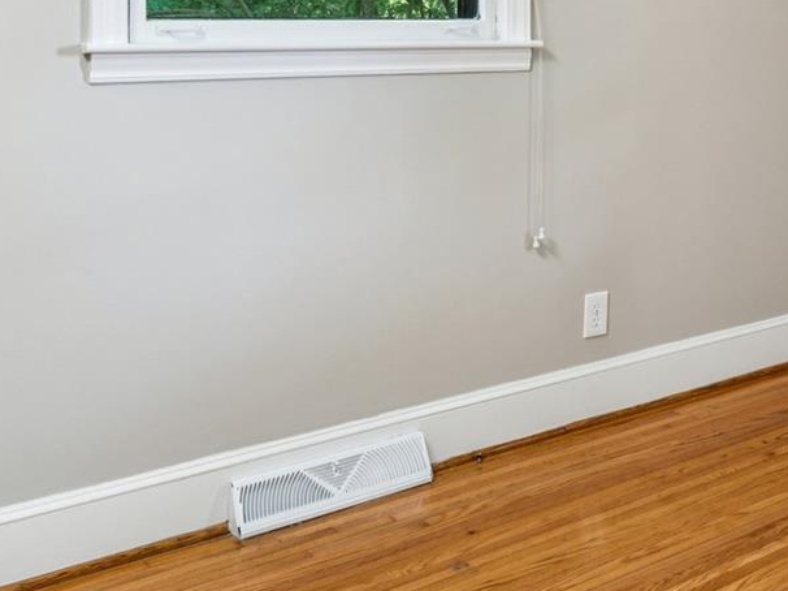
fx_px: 1205
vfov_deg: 26.4
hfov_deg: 31.8
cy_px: 31
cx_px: 876
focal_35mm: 53
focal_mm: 16.3
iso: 100
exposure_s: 1.3
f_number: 11
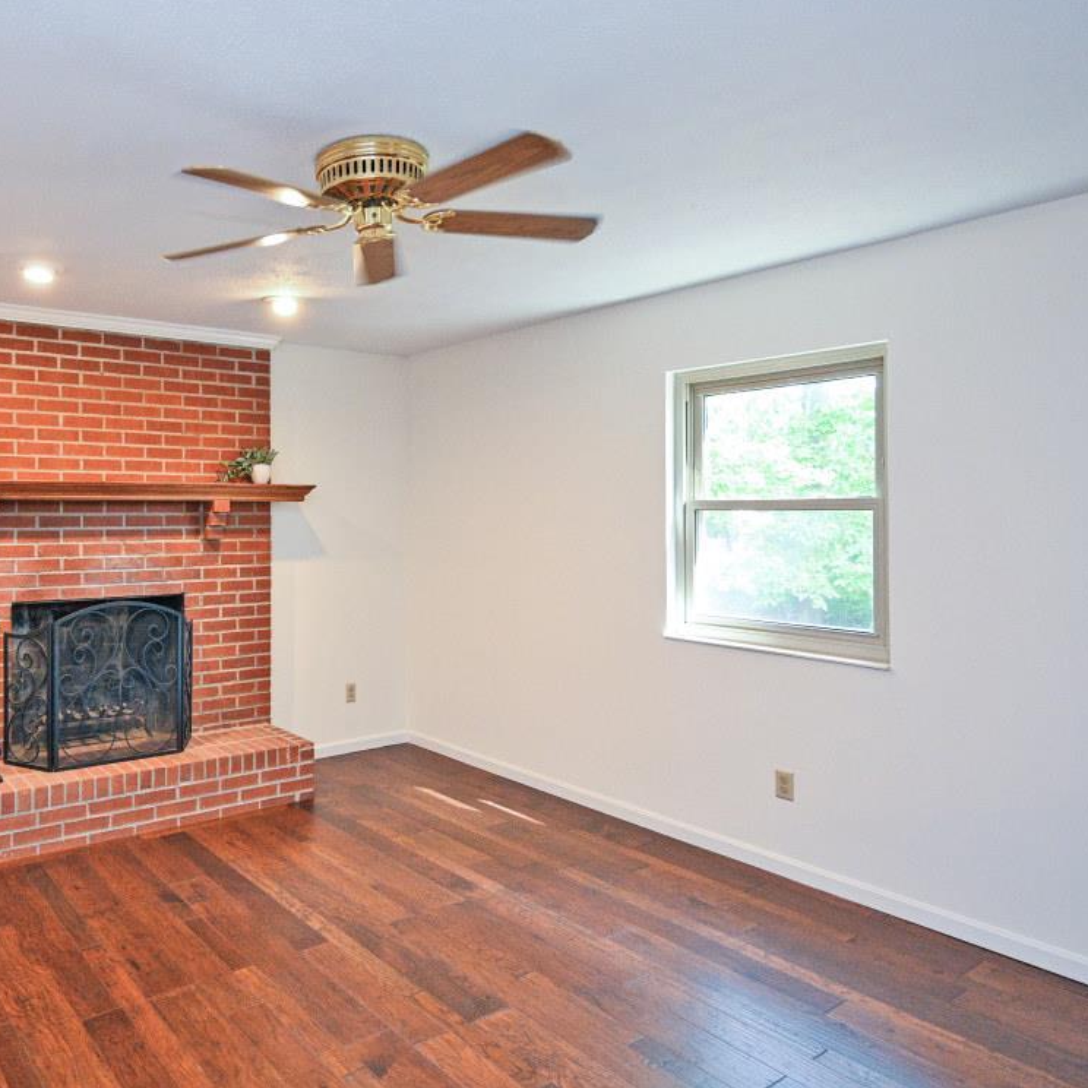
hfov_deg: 62.0
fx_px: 853
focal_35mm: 24
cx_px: 295
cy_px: 510
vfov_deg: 65.0
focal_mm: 14
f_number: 4
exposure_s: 1/60
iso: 2000
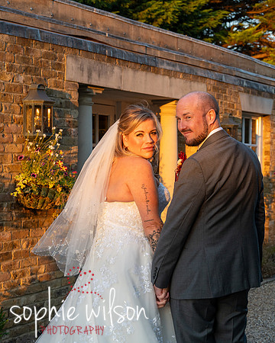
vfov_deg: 24.0
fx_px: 809
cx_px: 107
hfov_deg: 19.3
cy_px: 172
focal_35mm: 79
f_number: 5.6
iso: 500
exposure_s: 1/250
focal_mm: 56
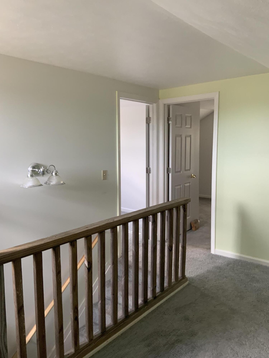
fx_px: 300
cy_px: 179
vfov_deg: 61.7
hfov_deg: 48.2
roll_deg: +1.2
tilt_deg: -7.1
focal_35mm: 29
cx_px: 134
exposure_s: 1/60
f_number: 1.8
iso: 125
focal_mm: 3
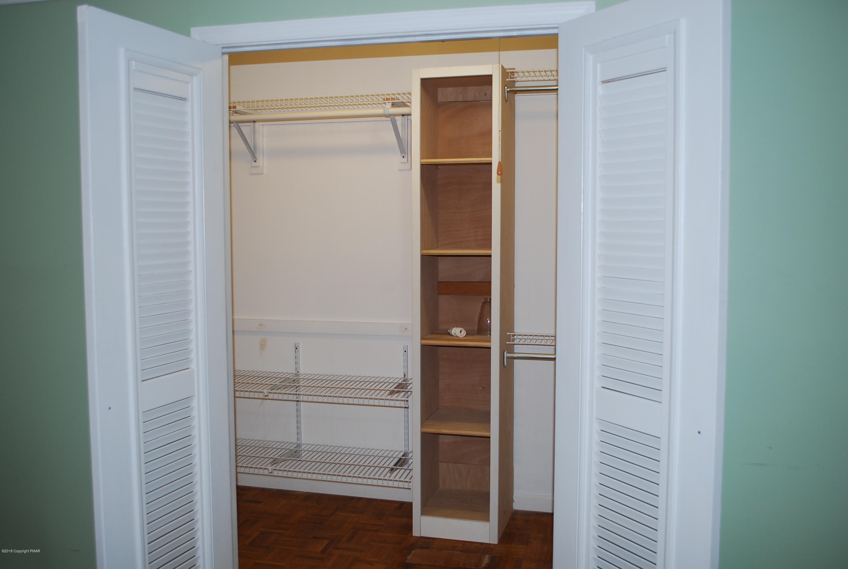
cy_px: 284
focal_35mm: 33
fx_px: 779
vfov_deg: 40.1
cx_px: 424
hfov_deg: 57.1
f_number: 4
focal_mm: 22
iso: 200
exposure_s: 1/60
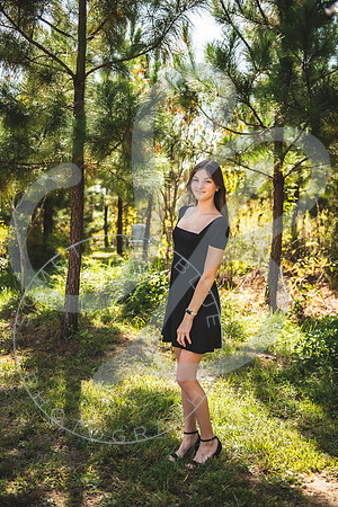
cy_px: 254
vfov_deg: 46.4
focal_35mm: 42
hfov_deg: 31.9
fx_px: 591
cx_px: 169
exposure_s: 1/500
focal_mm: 42
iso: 100
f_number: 2.8
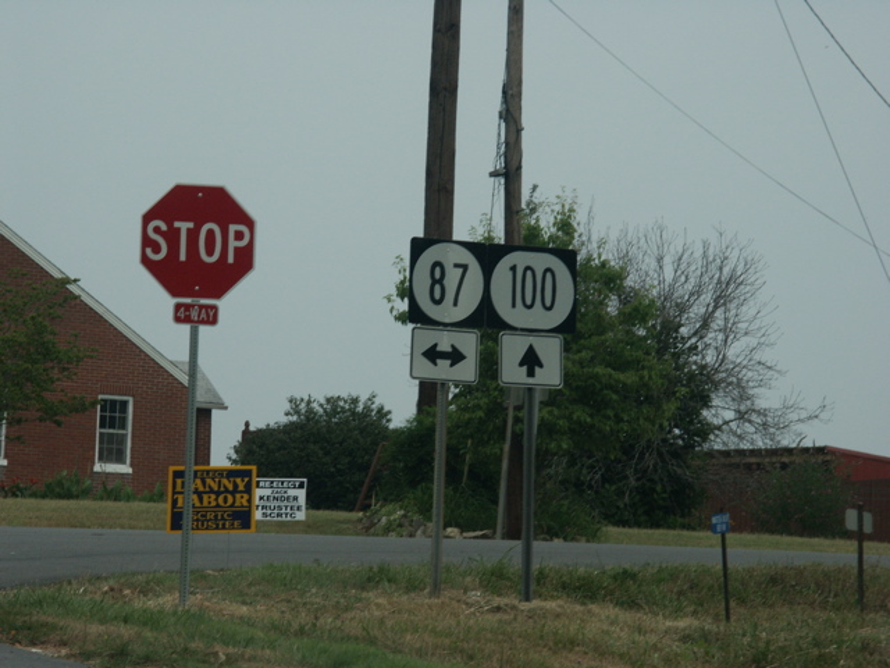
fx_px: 5116
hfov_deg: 9.9
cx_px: 445
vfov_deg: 7.5
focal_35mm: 199
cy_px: 334
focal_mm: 50.48
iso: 100
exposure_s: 1/250
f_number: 6.7
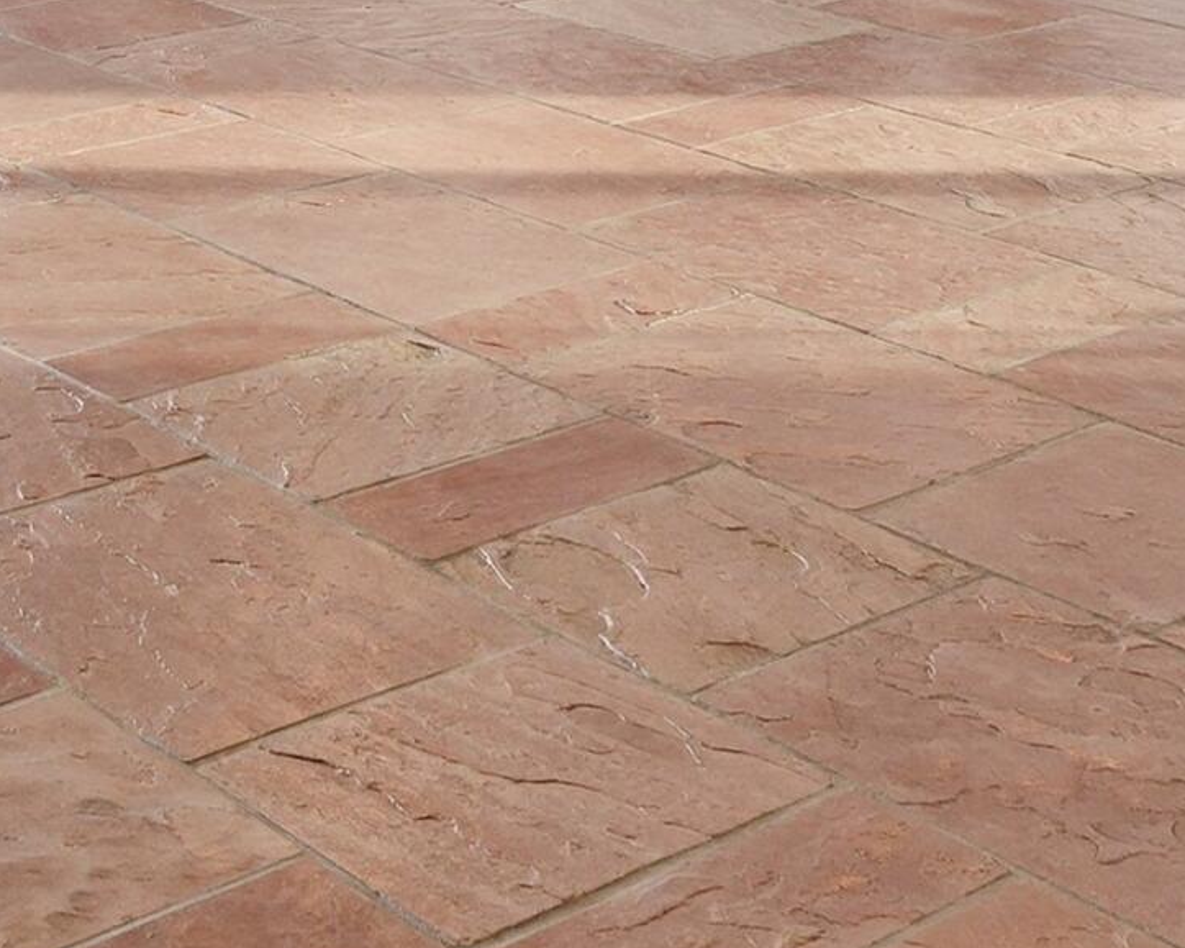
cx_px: -300
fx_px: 2663
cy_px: -676
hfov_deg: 22.7
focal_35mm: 76
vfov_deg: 17.1
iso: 100
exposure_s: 1/160
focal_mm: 19.5
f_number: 10
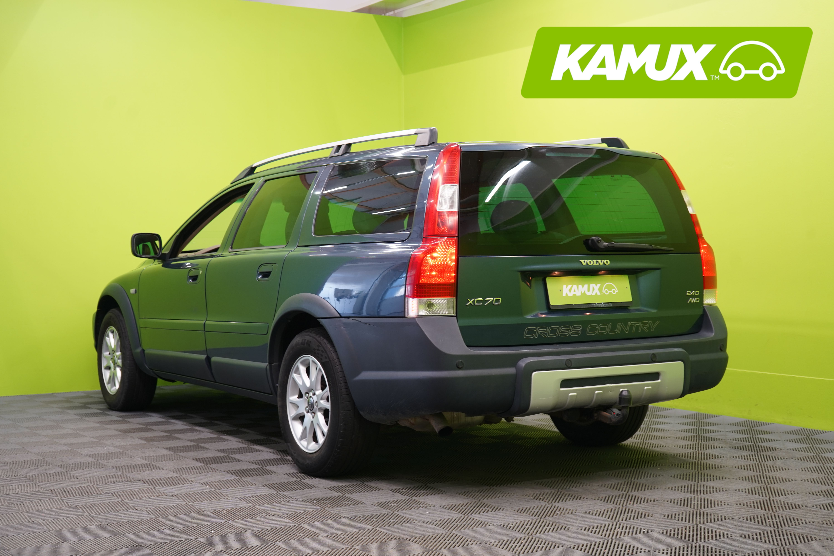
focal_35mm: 50
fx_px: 1158
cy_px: 278
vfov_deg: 27.0
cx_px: 417
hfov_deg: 39.6
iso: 400
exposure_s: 1/25
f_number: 5
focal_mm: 50
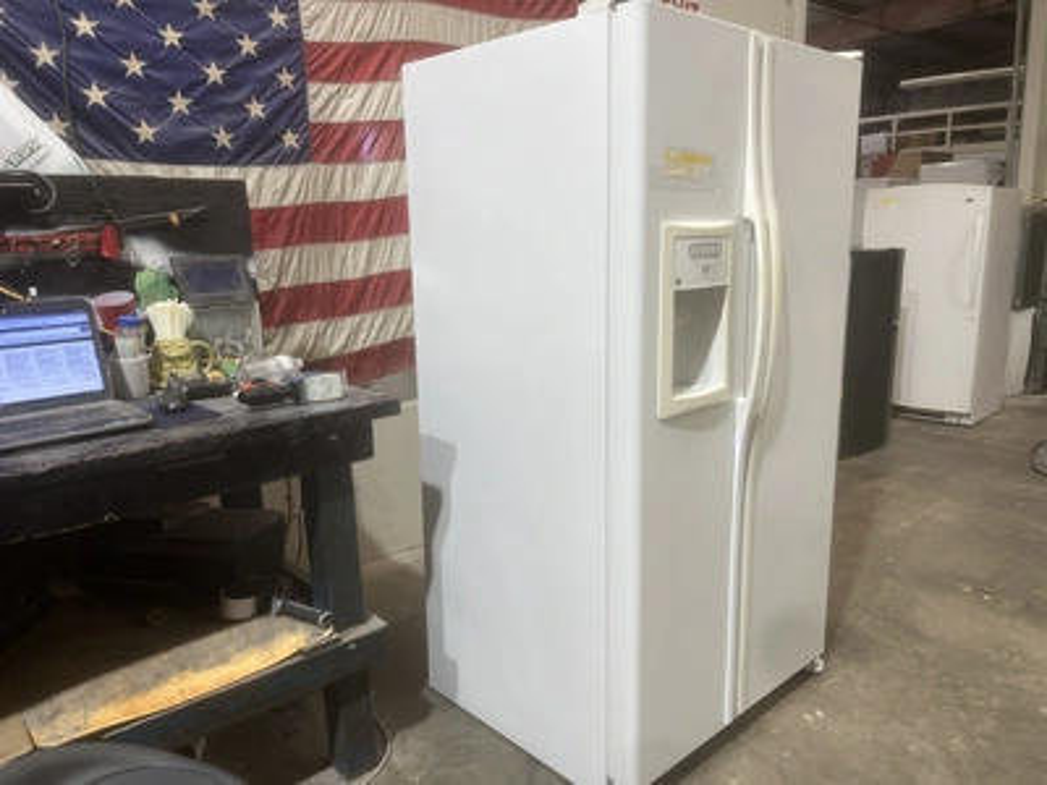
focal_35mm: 26
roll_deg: -0.2
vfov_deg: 53.1
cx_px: 524
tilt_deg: -10.8
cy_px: 392
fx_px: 786
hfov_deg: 67.3
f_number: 1.6
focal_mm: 5.1
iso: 125
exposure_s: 1/120
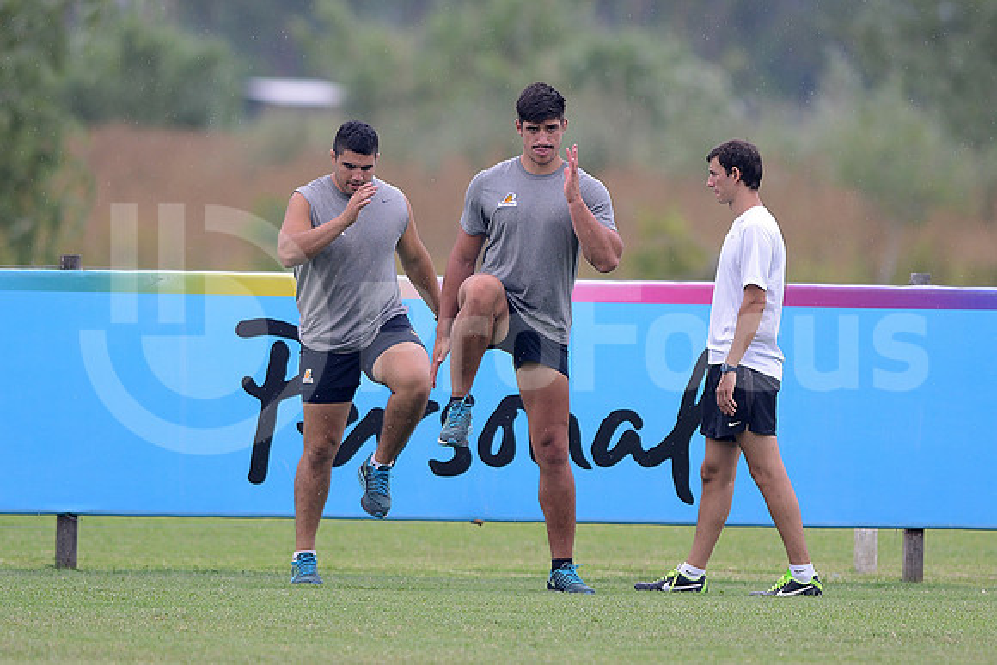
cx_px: 498
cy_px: 332
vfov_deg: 4.6
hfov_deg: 6.9
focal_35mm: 300
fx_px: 8310
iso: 200
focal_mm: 300
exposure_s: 1/1000
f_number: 2.8
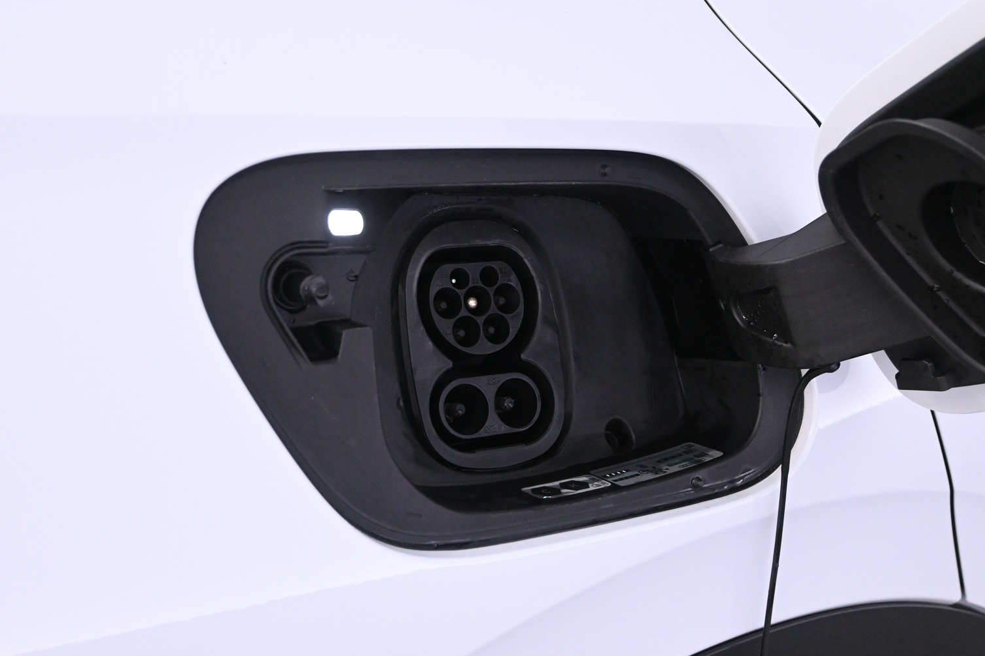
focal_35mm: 44
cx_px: 508
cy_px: 312
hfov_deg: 44.3
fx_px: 1211
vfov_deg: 30.3
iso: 3200
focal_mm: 27.5
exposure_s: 1/80
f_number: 4.5
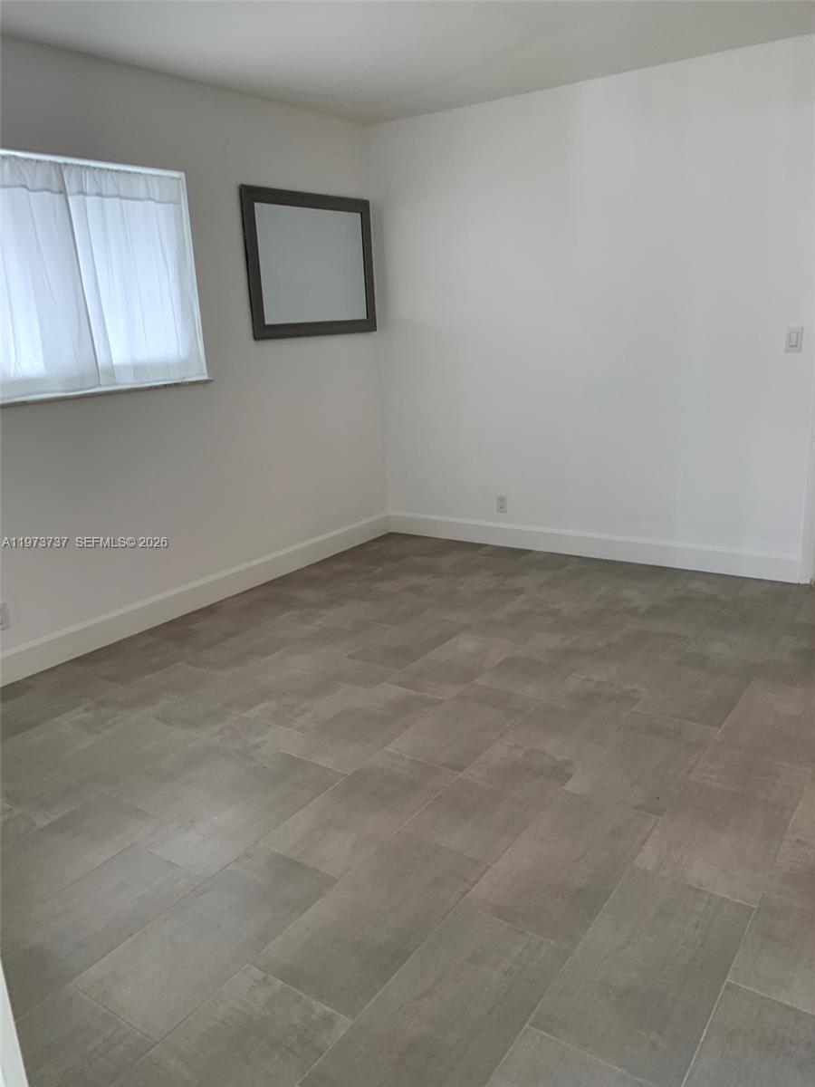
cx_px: 408
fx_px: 816
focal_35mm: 26
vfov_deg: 67.3
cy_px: 544
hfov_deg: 53.1
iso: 64
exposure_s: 1/121
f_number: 1.8
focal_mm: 4.25
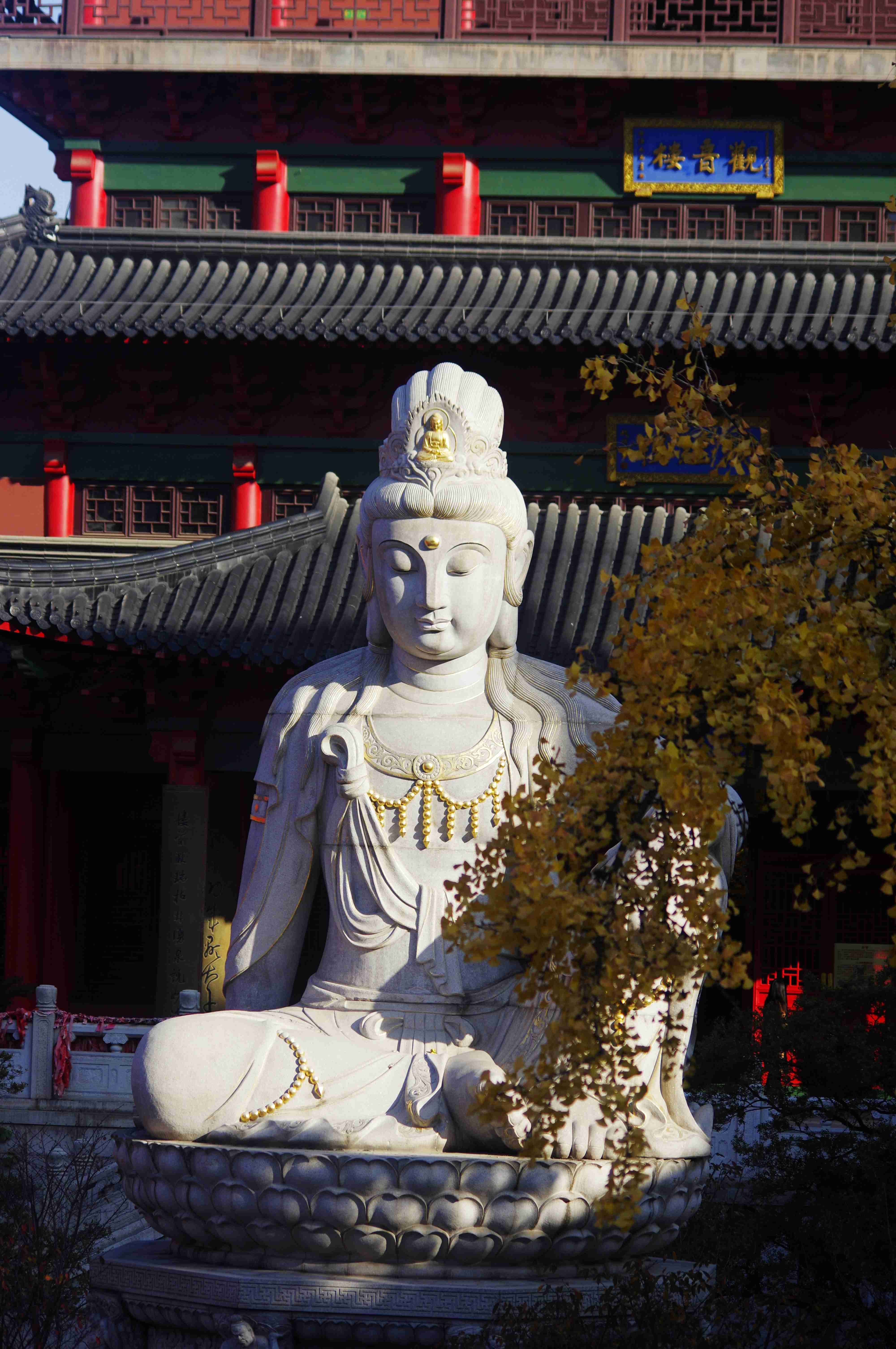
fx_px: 4937
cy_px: 674
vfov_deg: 15.5
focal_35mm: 132
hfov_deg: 10.4
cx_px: 448
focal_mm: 87.5
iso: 200
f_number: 5
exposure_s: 1/1000
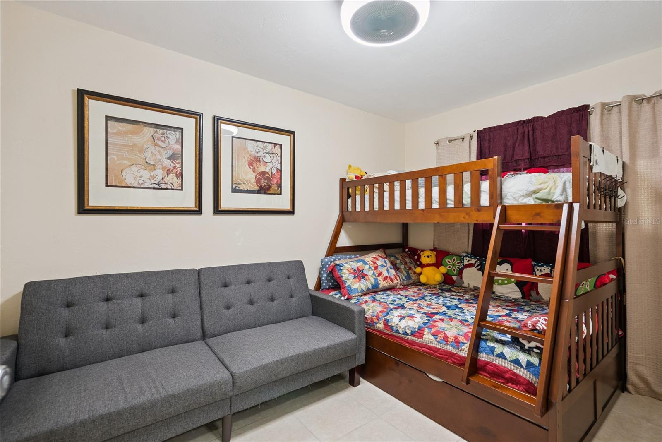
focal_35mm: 16
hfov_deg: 96.7
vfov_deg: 73.8
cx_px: 331
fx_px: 294
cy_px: 221
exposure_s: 1/50
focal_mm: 16
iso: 2000
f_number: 7.1
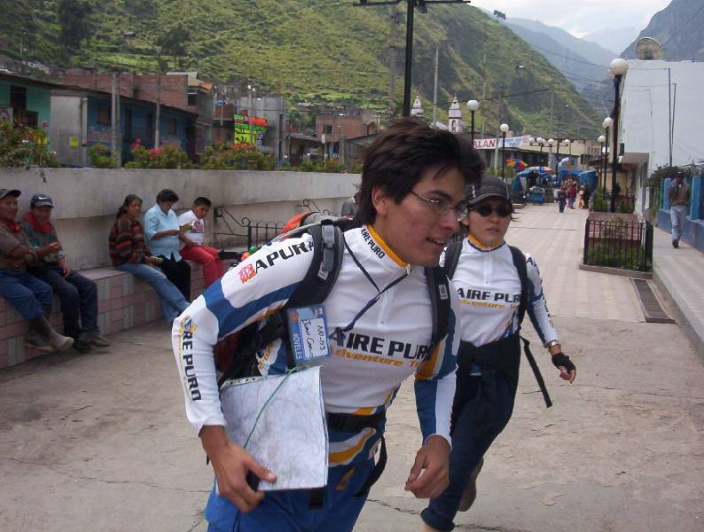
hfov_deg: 47.7
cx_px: 352
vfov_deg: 37.0
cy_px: 266
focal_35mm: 39
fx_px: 795
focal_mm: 6
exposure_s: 1/400
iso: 100
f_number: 4.5
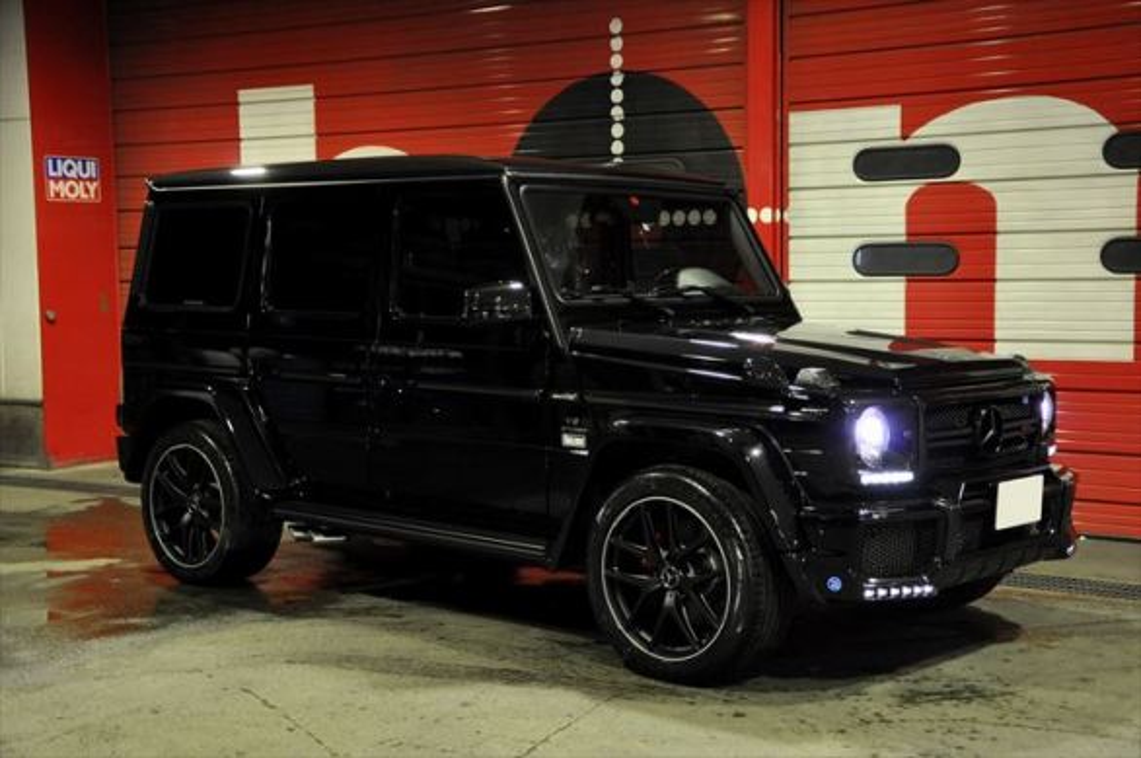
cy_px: 379
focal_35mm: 51
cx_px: 570
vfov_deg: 26.4
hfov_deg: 38.9
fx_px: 1614
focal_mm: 34
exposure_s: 1/13
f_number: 4.2
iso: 800
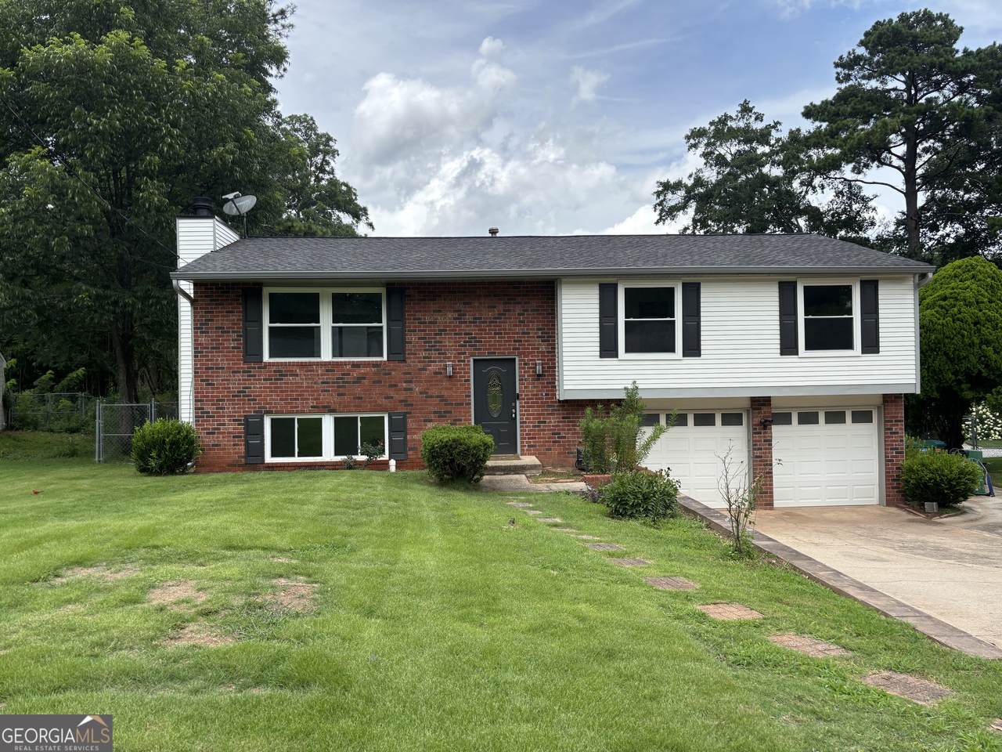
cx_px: 501
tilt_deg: +0.4
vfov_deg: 53.1
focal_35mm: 26
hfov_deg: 67.3
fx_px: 753
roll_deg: +1.1
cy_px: 376
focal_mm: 5.96
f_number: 1.6
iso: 50
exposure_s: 1/2398
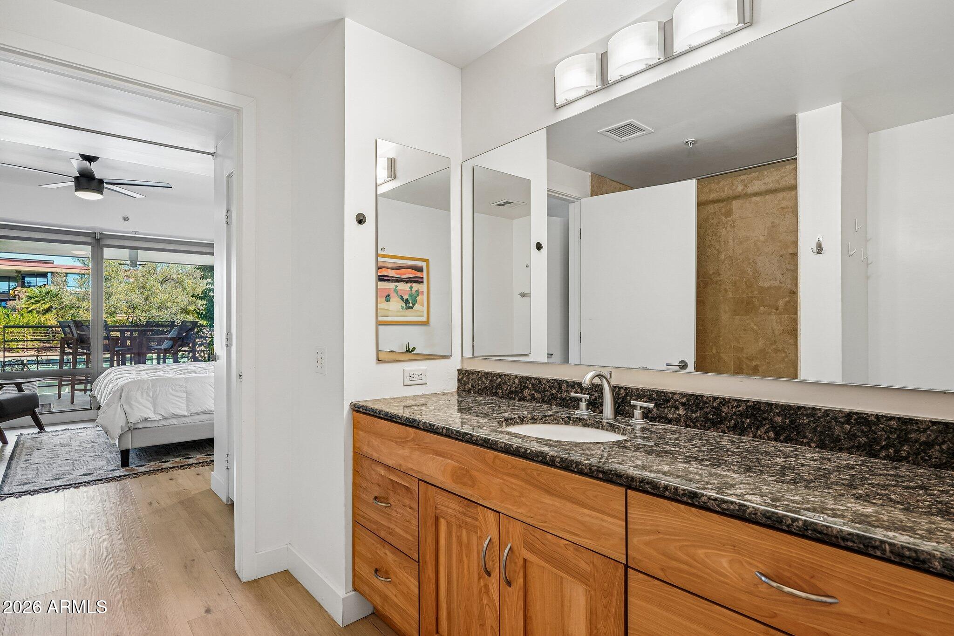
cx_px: 477
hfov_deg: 86.9
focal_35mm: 19
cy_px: 318
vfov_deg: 64.5
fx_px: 503
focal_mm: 19
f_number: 8
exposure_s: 1/20
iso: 400
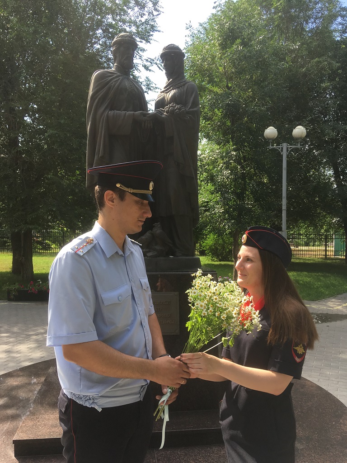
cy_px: 232
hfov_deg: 48.2
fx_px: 388
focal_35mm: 29
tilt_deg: -0.7
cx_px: 174
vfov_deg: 61.7
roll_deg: -0.2
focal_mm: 4.15
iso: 25
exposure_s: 1/541
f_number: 2.2
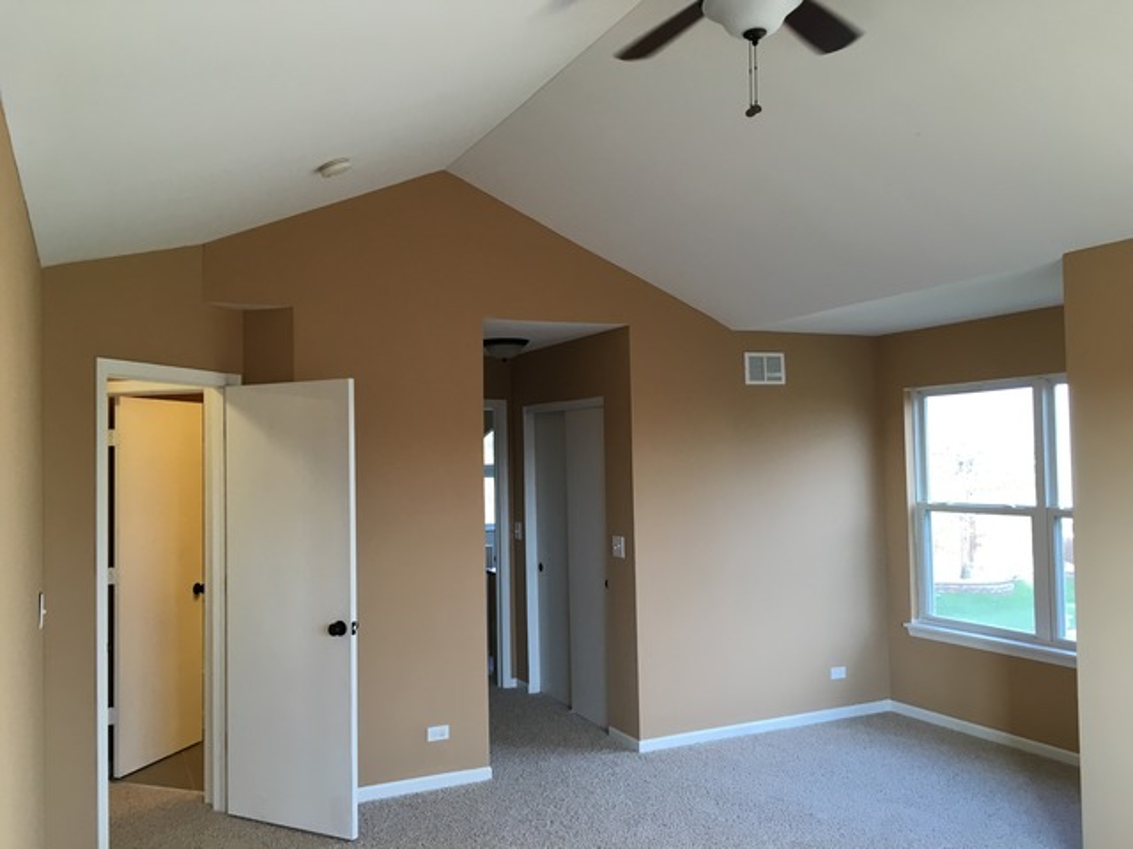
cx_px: 566
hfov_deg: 61.7
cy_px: 424
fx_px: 949
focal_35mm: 29
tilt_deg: +1.6
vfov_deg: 48.2
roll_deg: +0.5
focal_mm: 4.15
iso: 32
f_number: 2.2
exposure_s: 1/30
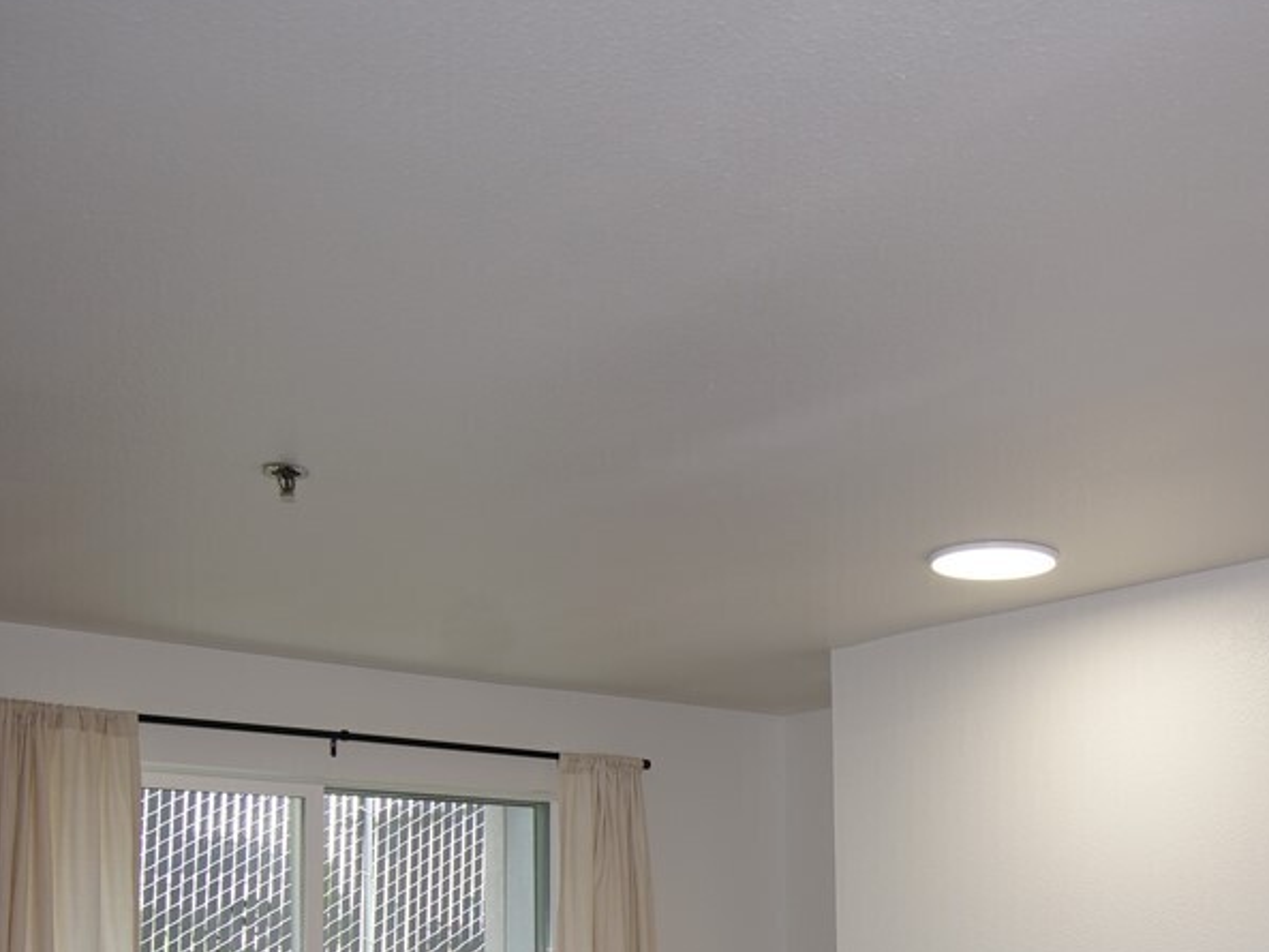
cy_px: 906
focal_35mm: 44
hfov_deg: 41.7
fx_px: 1613
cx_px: 941
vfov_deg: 31.0
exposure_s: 1/50
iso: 200
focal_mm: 16
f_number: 4
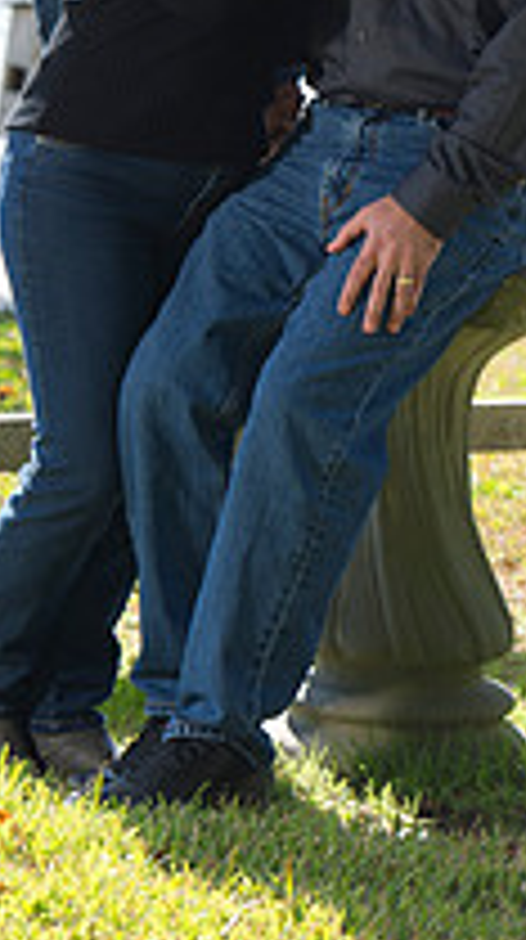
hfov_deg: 4.5
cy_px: -45
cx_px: 416
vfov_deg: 7.9
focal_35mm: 271
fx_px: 6744
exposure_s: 1/250
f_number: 5.6
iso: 200
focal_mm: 120
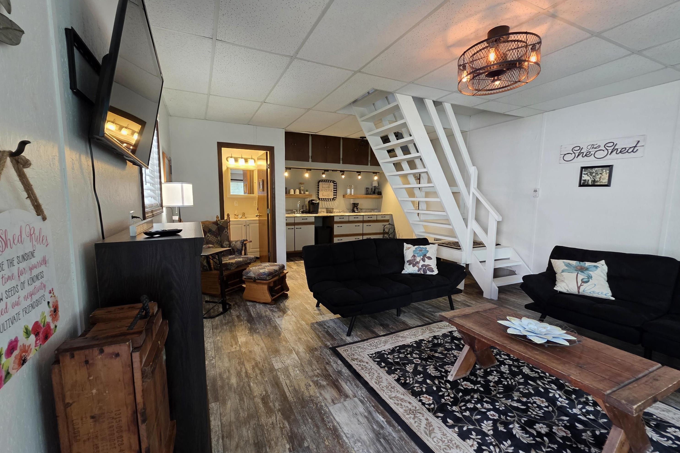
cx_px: 330
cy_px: 229
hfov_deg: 104.2
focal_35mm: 14
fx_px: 264
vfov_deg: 81.2
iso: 160
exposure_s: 1/60.2
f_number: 1.9
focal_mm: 2.2
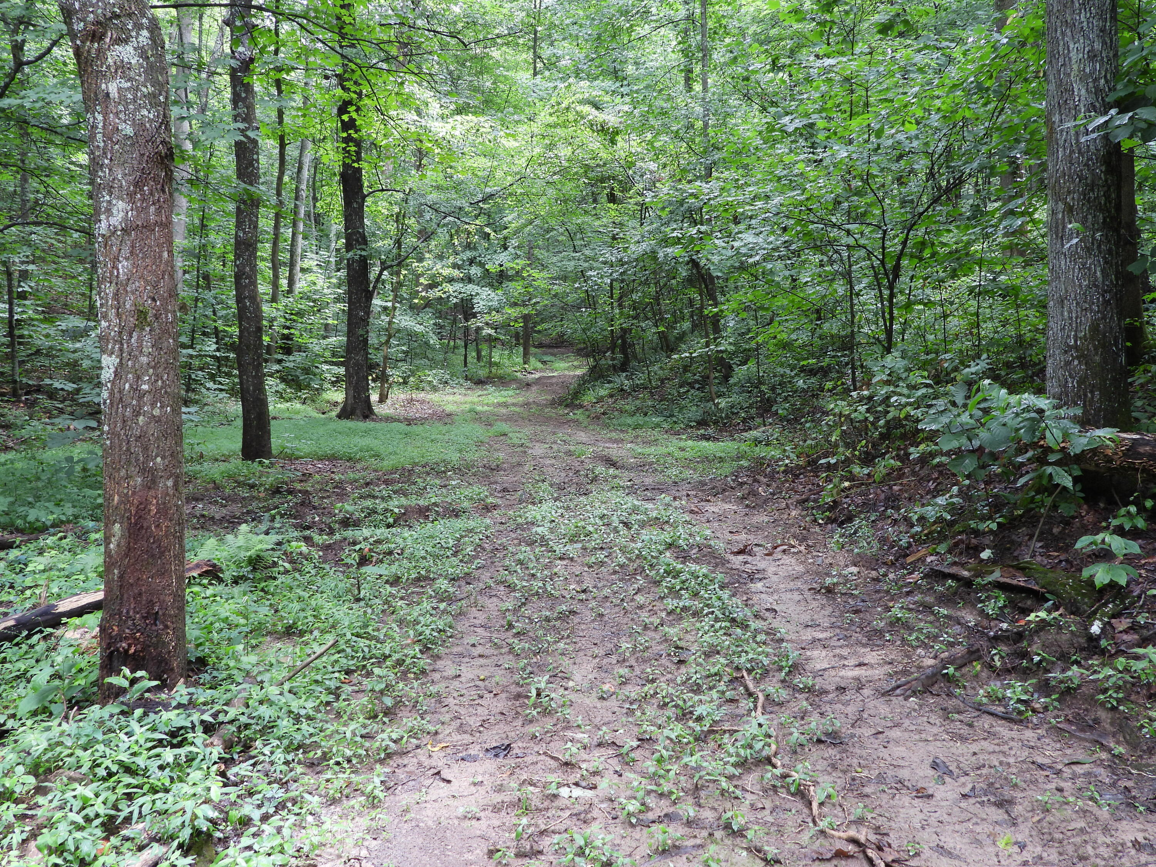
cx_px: 578
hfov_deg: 56.8
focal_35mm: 32
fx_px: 1069
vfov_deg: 44.2
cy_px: 434
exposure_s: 1/40
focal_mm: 5.8
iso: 100
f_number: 3.2
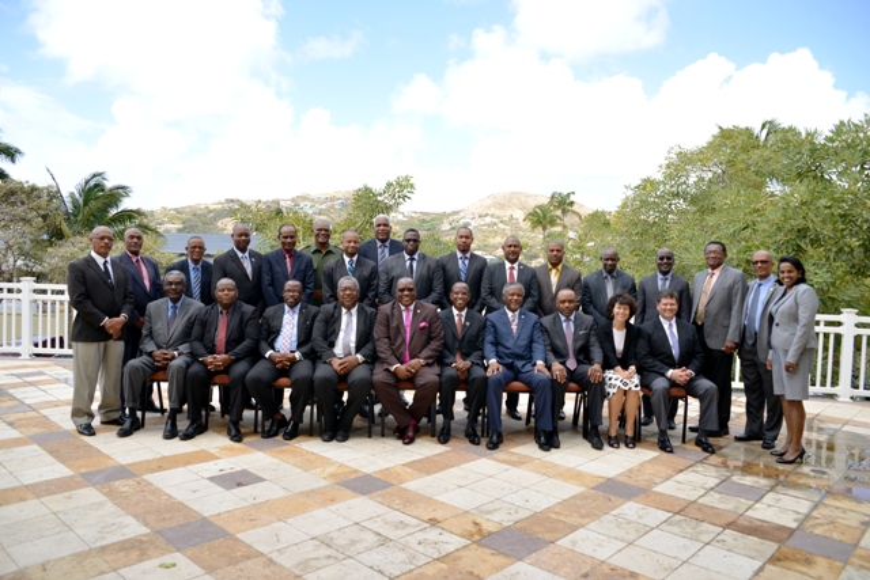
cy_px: 290
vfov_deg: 48.0
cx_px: 435
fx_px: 653
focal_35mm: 27
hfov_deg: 67.4
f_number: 4.5
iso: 200
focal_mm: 27
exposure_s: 1/640
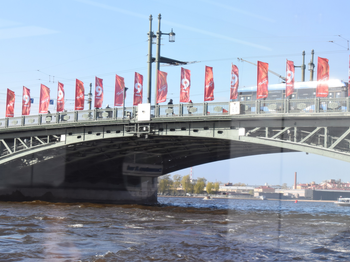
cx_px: 187
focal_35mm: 90
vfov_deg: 16.5
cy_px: 131
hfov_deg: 21.9
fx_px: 905
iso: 800
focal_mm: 55
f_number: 9
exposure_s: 1/320
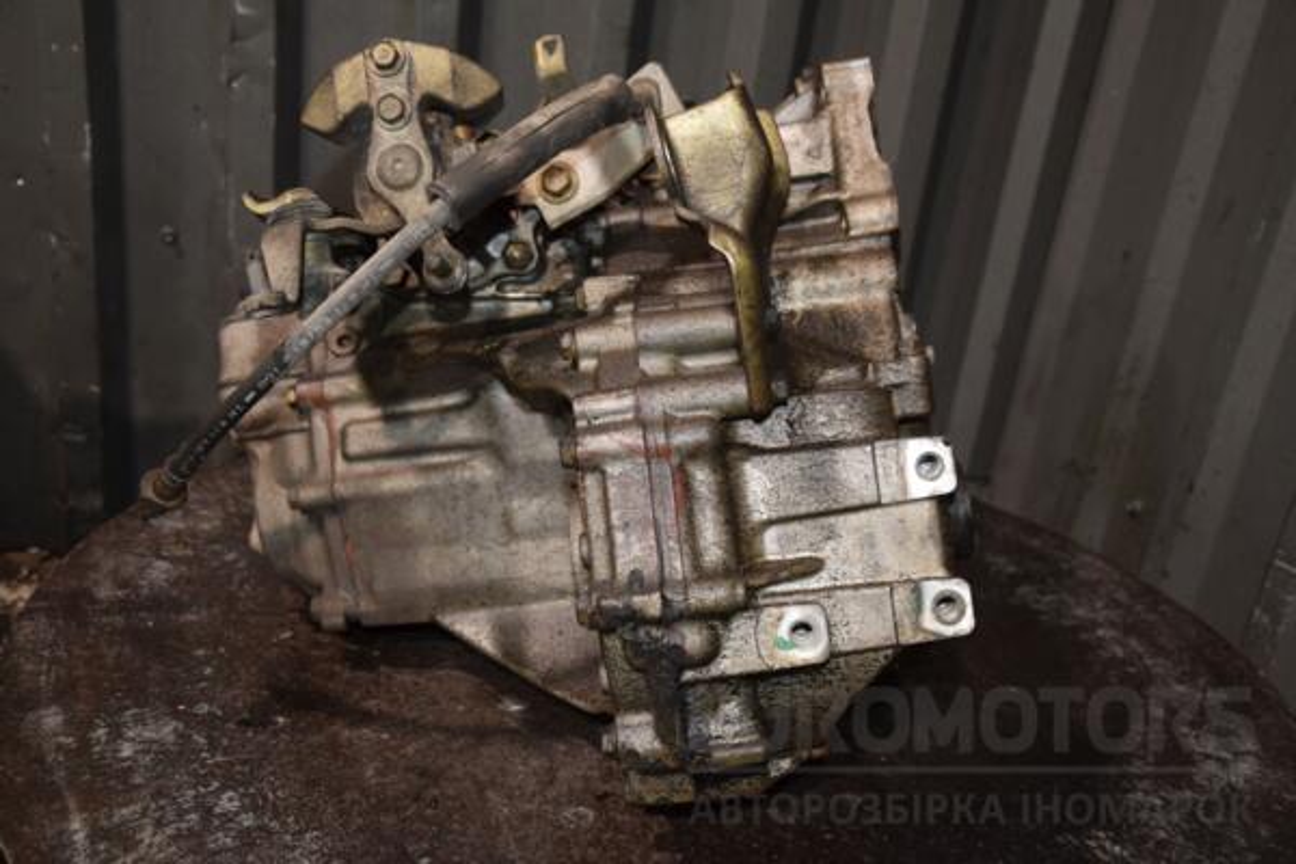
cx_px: 648
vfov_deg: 34.2
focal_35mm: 39
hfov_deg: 49.6
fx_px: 1404
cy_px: 432
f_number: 5
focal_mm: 26
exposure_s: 1/60
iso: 800
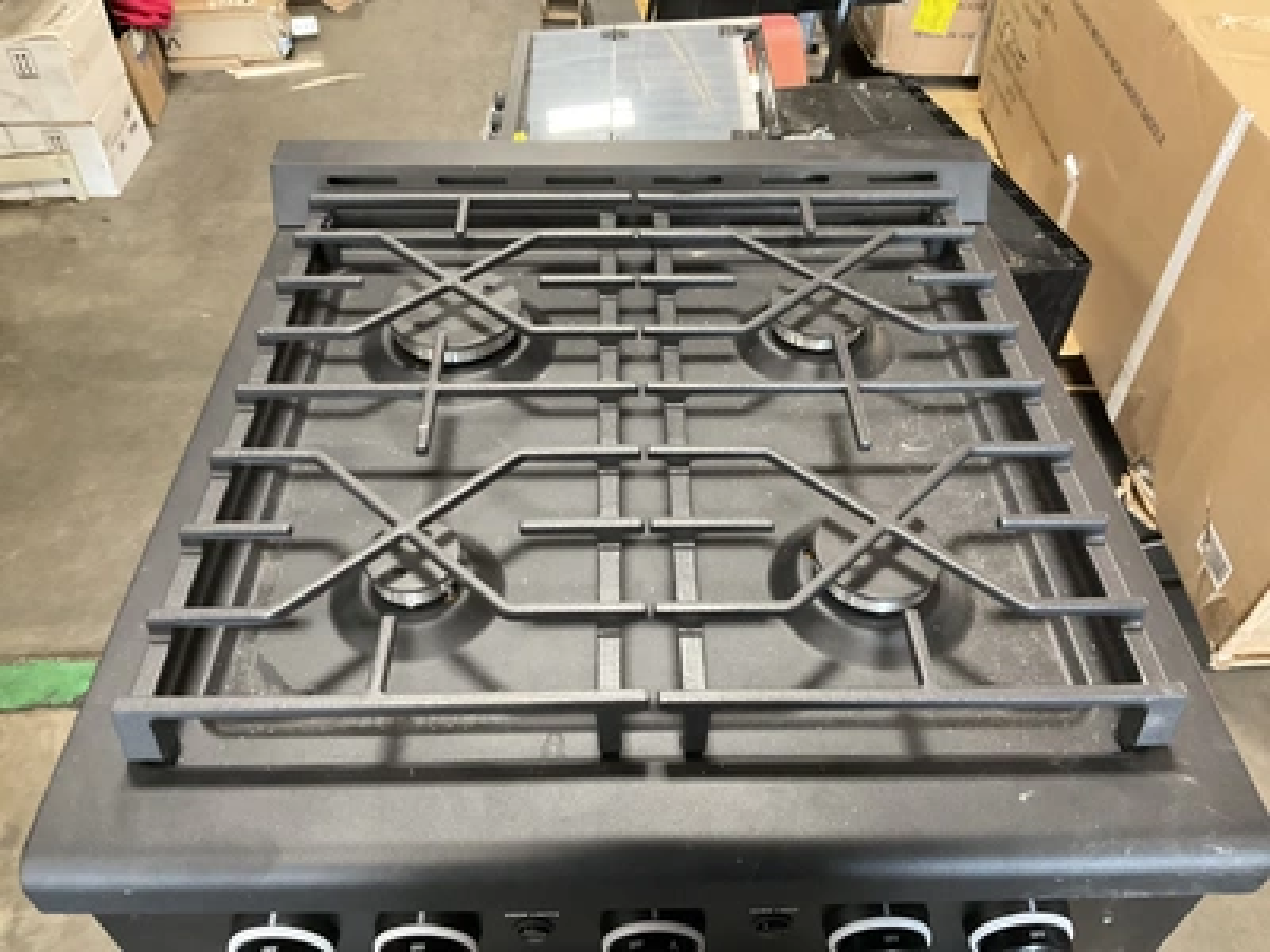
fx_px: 1064
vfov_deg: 48.2
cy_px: 476
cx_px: 635
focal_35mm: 29
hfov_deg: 61.7
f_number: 1.8
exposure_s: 1/30
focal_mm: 3
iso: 320
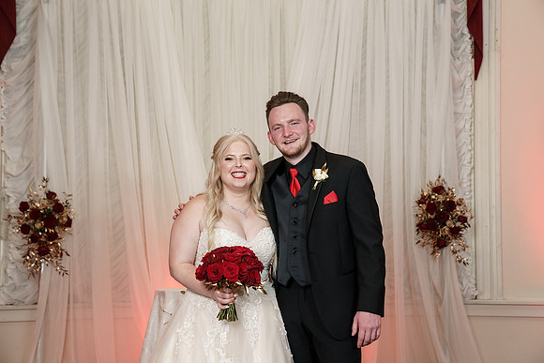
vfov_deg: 22.3
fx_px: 922
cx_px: 272
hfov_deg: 32.9
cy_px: 182
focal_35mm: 61
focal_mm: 61
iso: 2000
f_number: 4
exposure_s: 1/160
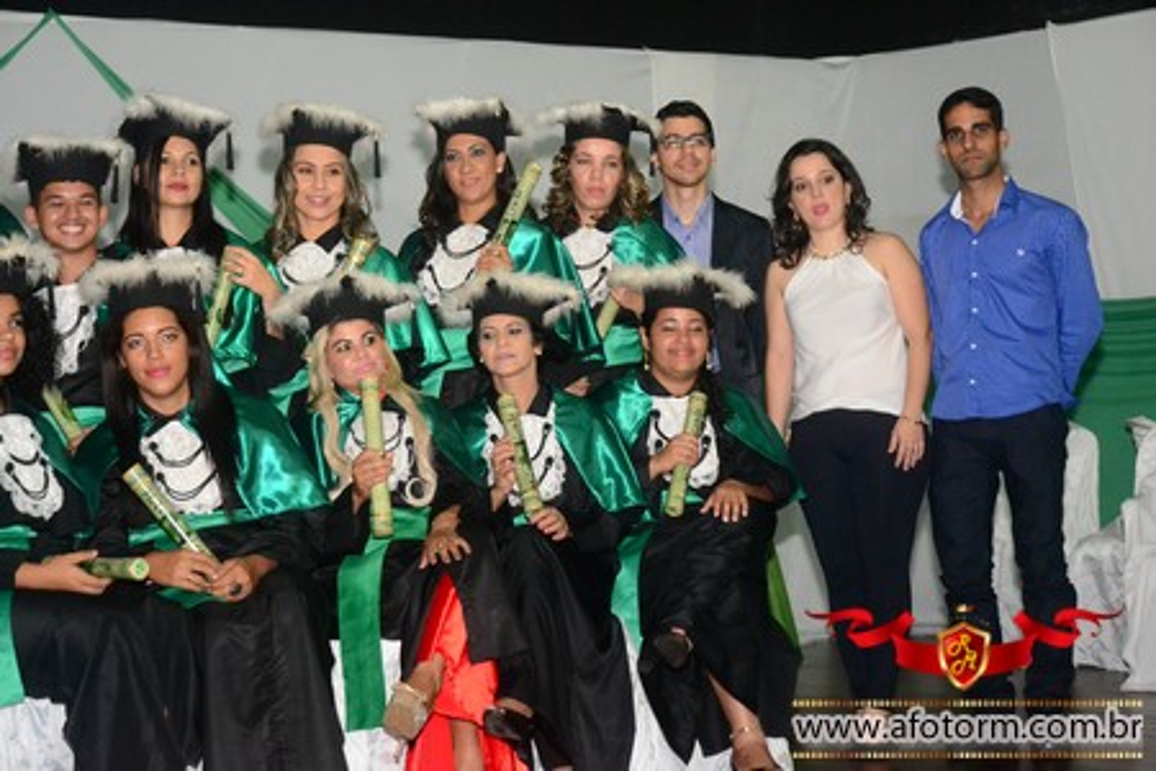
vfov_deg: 18.9
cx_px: 578
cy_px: 386
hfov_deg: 28.1
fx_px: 2312
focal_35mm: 72
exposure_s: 1/80
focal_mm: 48
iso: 3200
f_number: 5.6
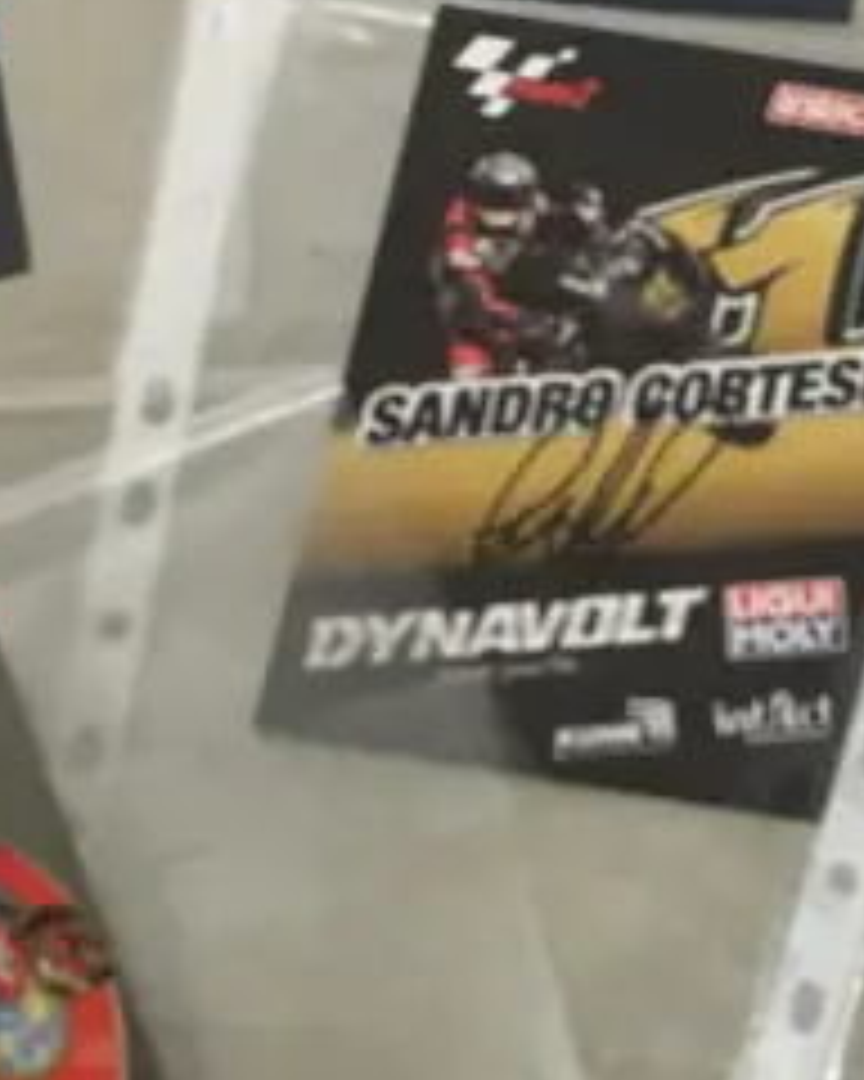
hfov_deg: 12.6
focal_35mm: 121
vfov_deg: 15.9
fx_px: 3868
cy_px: 724
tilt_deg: -64.0
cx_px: 878
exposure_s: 1/33
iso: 64
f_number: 2.2
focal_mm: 4.15
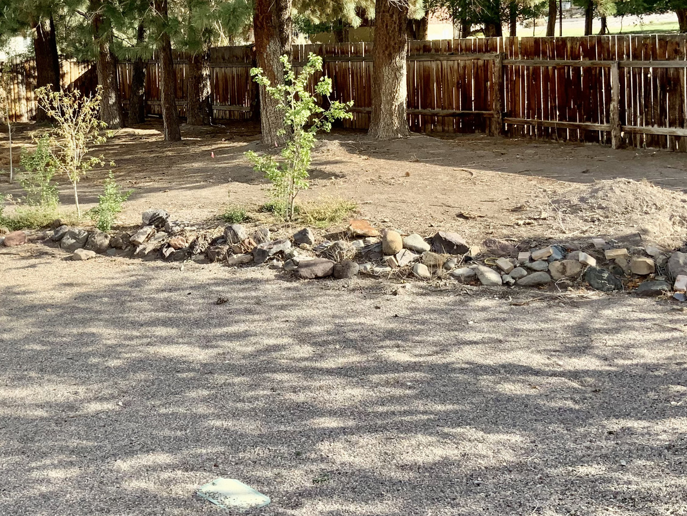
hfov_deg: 36.1
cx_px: 190
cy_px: 164
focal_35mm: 52
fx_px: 1032
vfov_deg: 27.8
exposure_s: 1/613
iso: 16
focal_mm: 3
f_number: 1.8
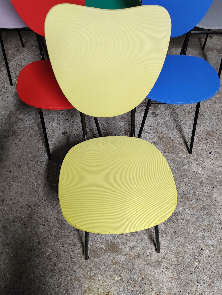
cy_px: 148
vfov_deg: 65.3
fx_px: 231
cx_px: 111
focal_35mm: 27
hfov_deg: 51.4
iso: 800
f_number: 1.9
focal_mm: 5.52
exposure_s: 1/50
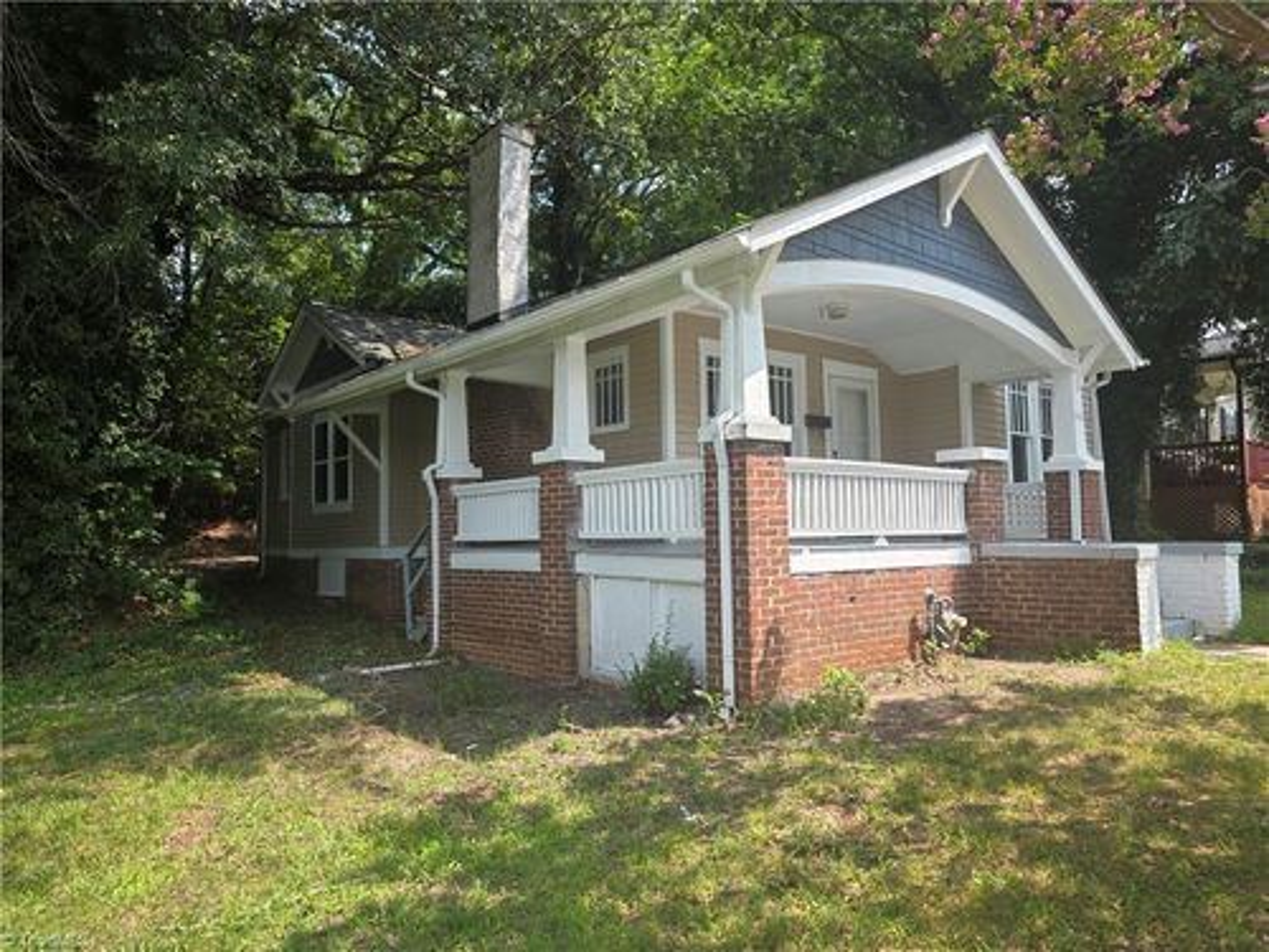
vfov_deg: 58.9
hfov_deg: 73.9
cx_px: 634
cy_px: 476
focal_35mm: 23
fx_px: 843
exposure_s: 1/1606
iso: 80
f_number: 1.7
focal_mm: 6.3
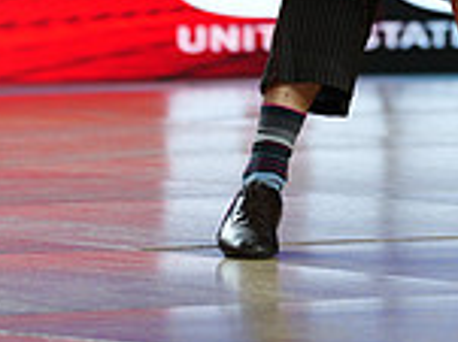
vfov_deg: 2.0
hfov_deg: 2.7
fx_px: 9796
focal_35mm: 741
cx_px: 514
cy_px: -381
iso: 250
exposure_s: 1/400
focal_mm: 200
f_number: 2.8
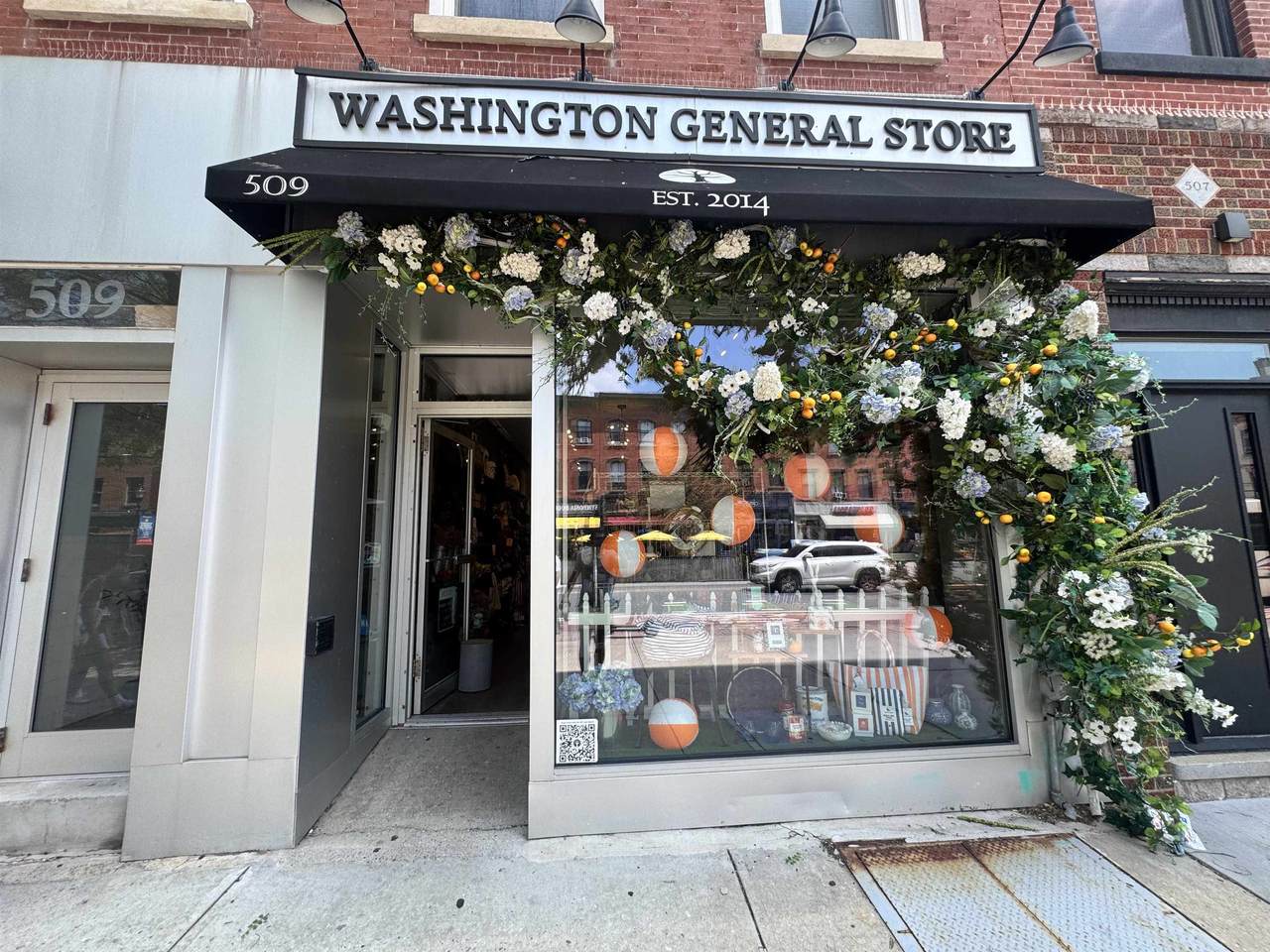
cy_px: 476
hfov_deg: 102.1
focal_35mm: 14
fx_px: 514
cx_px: 635
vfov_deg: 85.7
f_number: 2.2
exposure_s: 1/278
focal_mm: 2.22
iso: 40
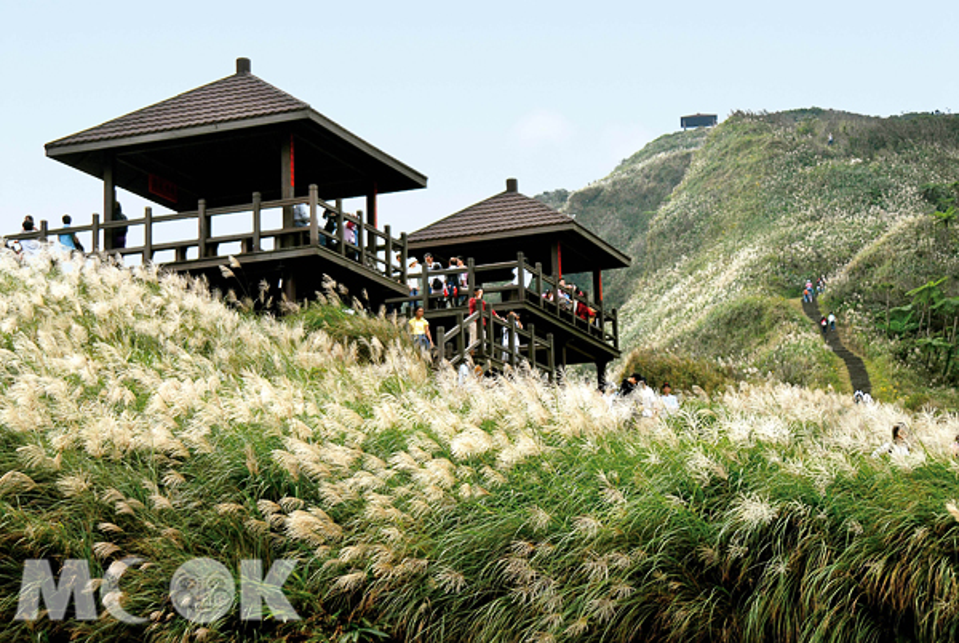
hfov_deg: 28.0
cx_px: 480
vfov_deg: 19.0
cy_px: 322
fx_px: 1921
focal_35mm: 72
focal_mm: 48
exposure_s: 1/640
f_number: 3.5
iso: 100
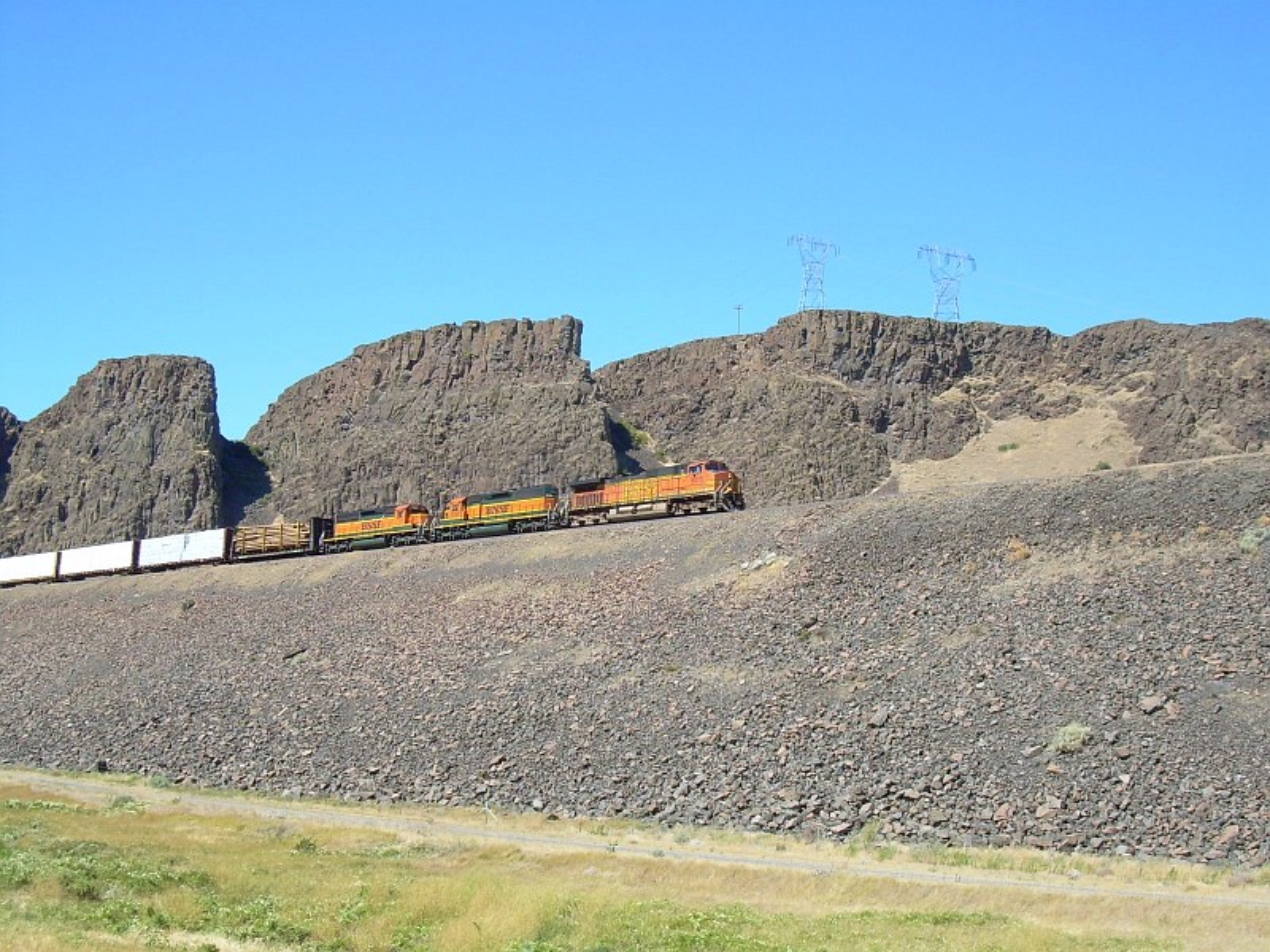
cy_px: 476
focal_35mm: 50
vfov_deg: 29.1
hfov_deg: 38.2
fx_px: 1834
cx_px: 635
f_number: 5.1
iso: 50
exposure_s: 1/229
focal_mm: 8.3
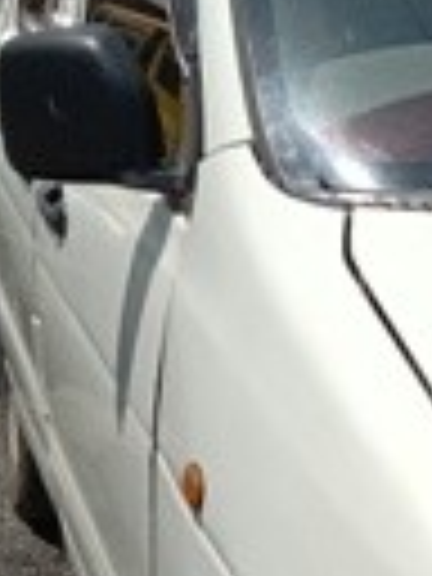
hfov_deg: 16.0
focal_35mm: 91
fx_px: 1514
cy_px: 432
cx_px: 410
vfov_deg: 21.4
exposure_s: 1/2000
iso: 100
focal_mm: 3.65
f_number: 2.2
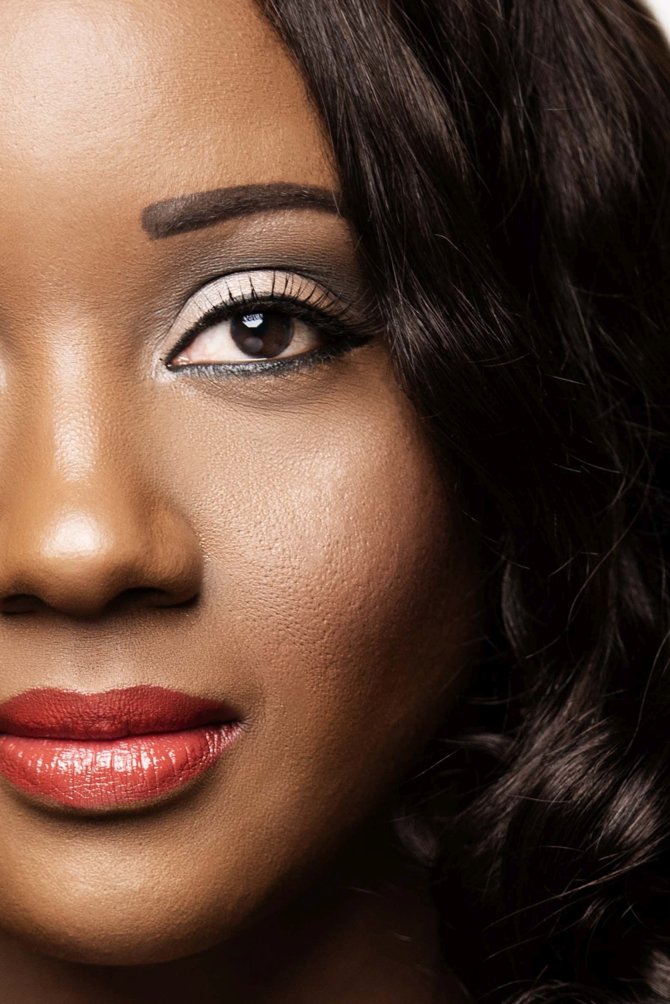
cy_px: 1040
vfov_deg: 5.3
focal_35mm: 391
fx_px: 10908
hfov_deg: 3.5
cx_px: 181
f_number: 2.8
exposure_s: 1/100
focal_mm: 125
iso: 250
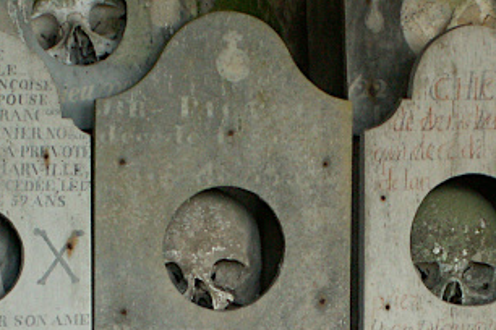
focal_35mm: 137
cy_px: 252
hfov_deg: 15.0
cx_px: 211
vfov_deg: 10.0
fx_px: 1887
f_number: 3.5
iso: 80
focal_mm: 14.07
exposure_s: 1/40
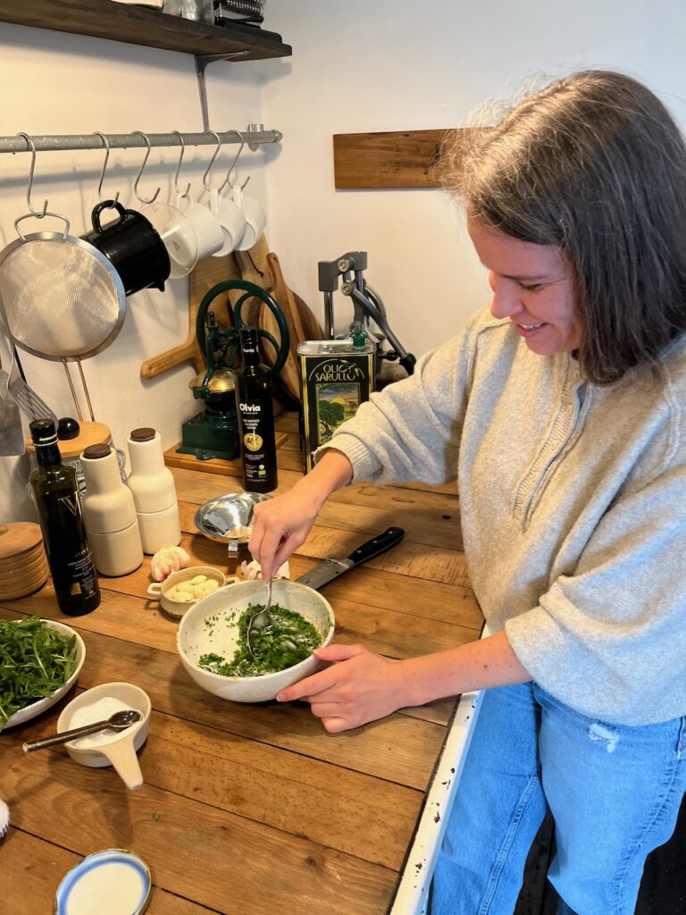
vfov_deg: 67.3
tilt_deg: -24.0
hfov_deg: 53.1
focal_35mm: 26
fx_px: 687
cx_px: 343
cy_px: 458
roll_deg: +2.7
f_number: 1.6
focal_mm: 5.1
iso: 100
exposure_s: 1/50
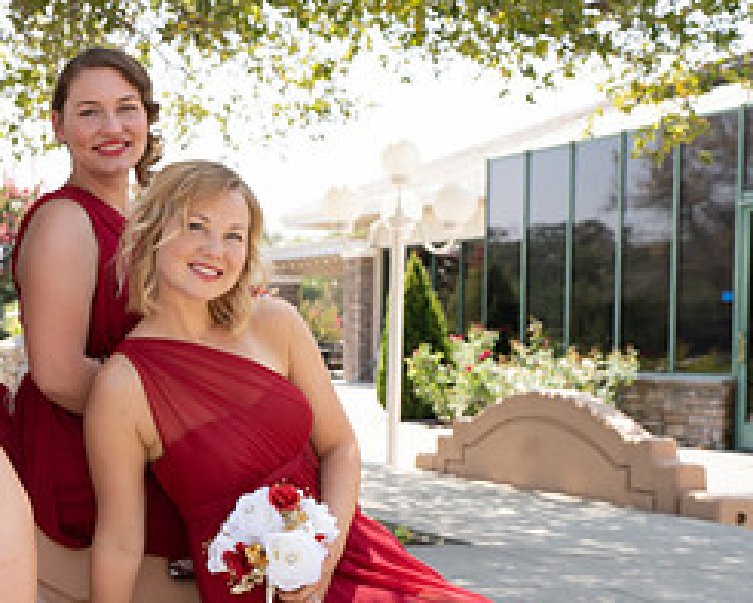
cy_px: 409
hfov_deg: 24.2
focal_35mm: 73
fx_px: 1628
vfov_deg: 20.9
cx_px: -89
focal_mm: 33
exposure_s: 1/200
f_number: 10
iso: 500
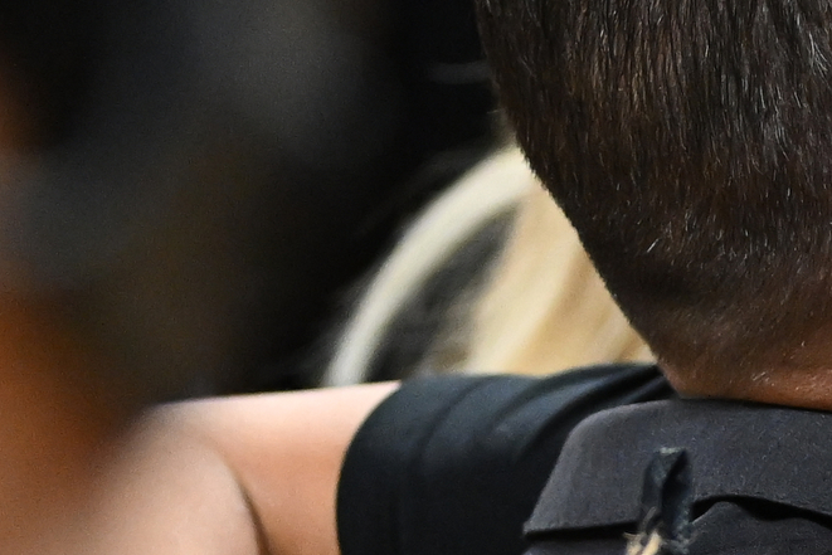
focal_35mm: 218
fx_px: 5039
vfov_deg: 6.3
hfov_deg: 9.2
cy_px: 415
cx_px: 1195
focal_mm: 72
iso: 2500
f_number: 2.8
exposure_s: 1/1000
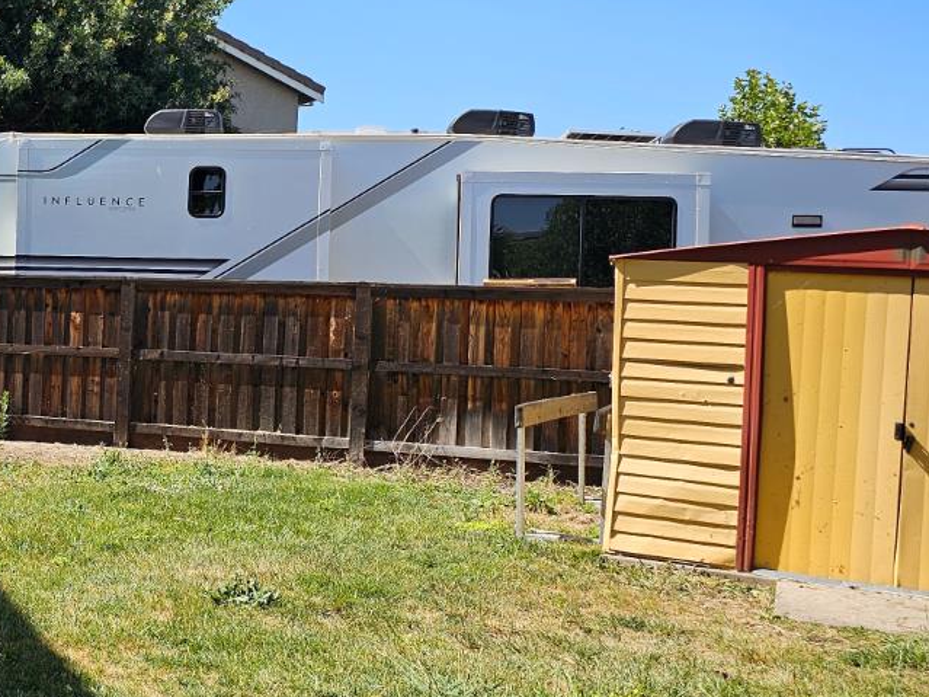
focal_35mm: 54
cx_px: 23
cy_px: 315
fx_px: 1449
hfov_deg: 32.9
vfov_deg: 27.0
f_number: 1.7
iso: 10
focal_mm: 6.3
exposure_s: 1/503
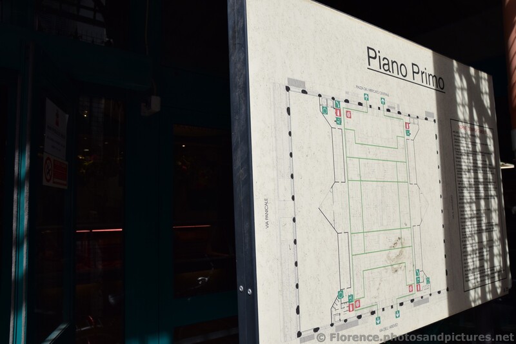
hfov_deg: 67.4
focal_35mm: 27
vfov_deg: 47.9
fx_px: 387
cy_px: 172
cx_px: 258
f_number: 10
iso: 200
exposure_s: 1/400
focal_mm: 18
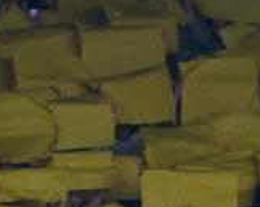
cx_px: 868
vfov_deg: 0.6
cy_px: 345
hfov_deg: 0.7
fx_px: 21430
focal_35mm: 2790
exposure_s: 1/640
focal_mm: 146.8
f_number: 8
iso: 400
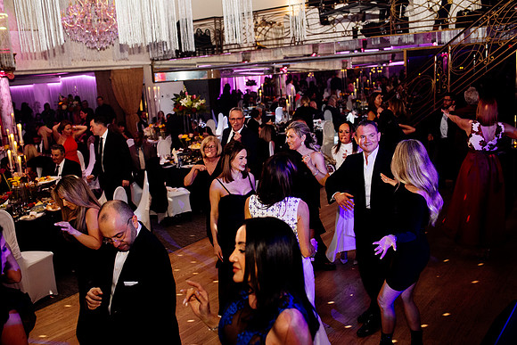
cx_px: 258
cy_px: 172
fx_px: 503
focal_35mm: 35
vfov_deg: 37.9
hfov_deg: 54.4
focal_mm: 35
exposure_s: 1/200
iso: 2000
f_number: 2.8
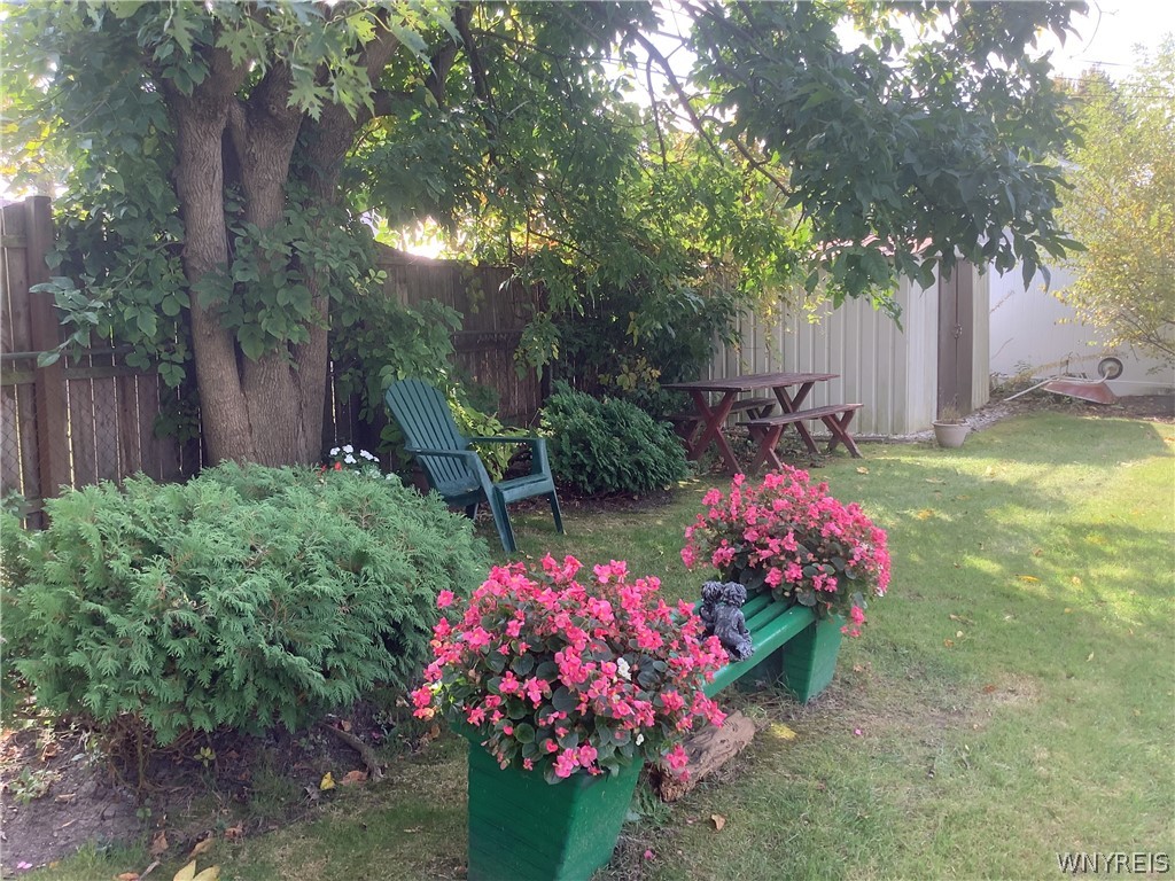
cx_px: 588
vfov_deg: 45.4
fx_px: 1052
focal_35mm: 31
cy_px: 440
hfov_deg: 58.4
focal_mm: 3.3
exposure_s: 1/120
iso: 25
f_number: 2.4
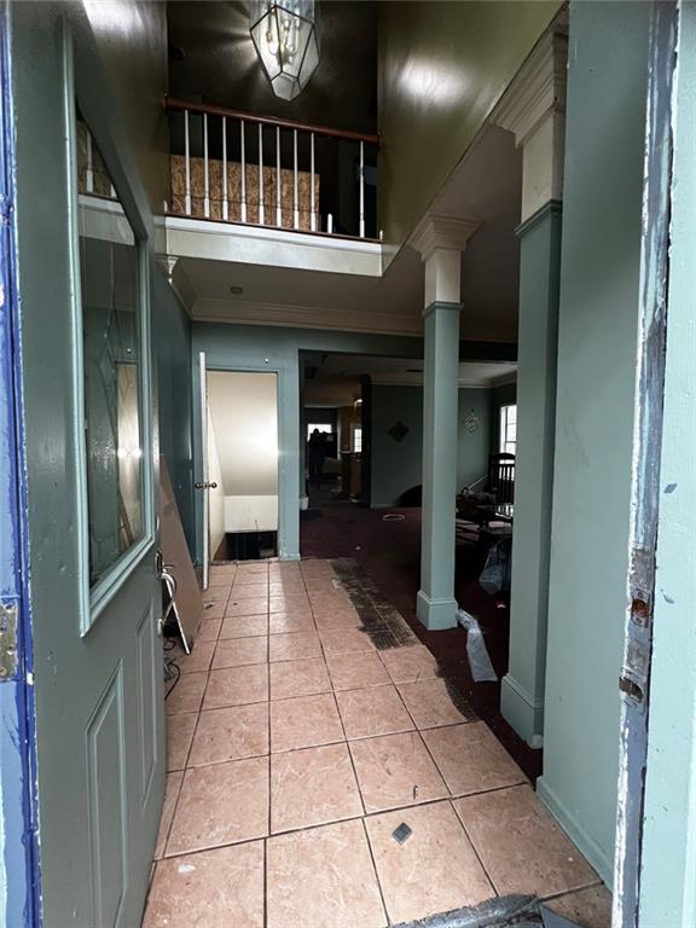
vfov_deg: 106.2
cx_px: 348
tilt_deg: -2.7
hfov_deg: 89.9
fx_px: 349
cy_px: 464
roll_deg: +0.0
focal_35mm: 13
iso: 320
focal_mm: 1.57
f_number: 1.8
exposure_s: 1/60
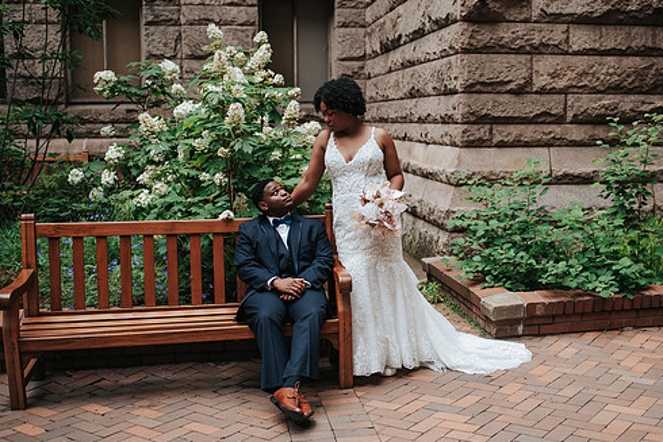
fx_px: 847
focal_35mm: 46
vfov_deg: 29.2
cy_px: 250
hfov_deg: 42.6
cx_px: 375
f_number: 2.5
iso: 280
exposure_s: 1/500
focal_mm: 35
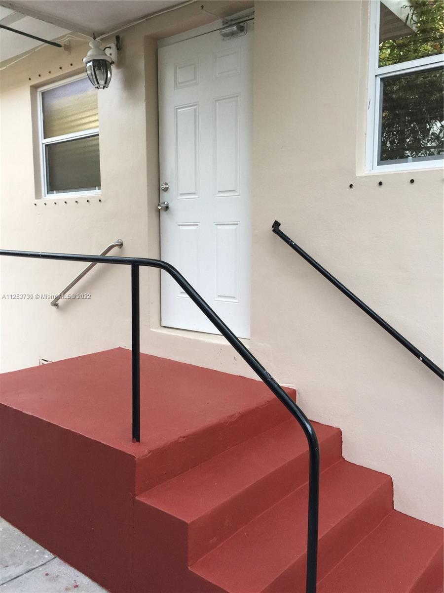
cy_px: 296
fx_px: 496
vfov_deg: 61.7
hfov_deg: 48.2
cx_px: 222
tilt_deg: -6.0
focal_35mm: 29
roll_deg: +0.2
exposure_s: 1/30
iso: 50
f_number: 2.2
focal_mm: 4.15
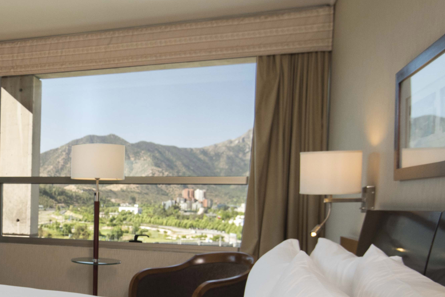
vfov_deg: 29.5
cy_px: 220
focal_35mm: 45
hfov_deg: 38.6
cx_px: -2
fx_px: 556
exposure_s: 1/160
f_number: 5.6
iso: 800
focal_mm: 20
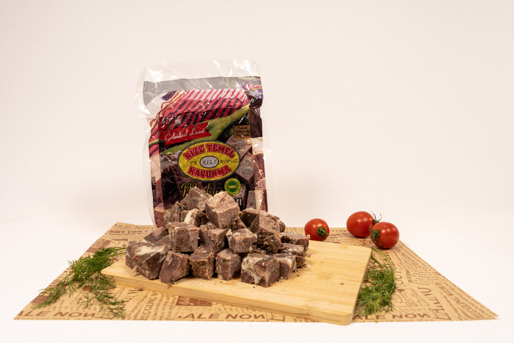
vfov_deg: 42.0
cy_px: 172
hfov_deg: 59.8
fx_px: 447
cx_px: 257
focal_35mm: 31
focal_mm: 31.3
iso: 200
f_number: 8
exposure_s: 1/100
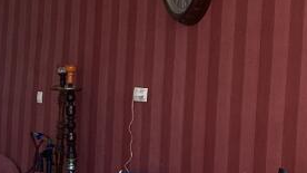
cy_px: 219
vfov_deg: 7.3
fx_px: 1335
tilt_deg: -6.6
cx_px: -330
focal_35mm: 164
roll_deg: -0.3
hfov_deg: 11.6
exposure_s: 1/100
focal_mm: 4.25
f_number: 1.8
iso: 40
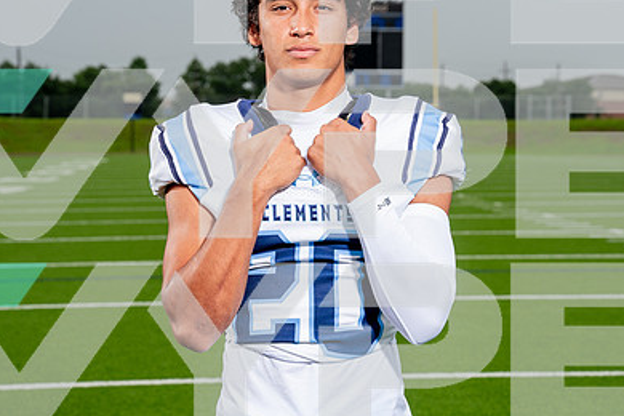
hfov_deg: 19.6
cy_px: 154
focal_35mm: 104
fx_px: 1803
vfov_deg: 13.2
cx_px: 293
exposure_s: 1/250
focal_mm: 70
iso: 160
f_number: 6.3
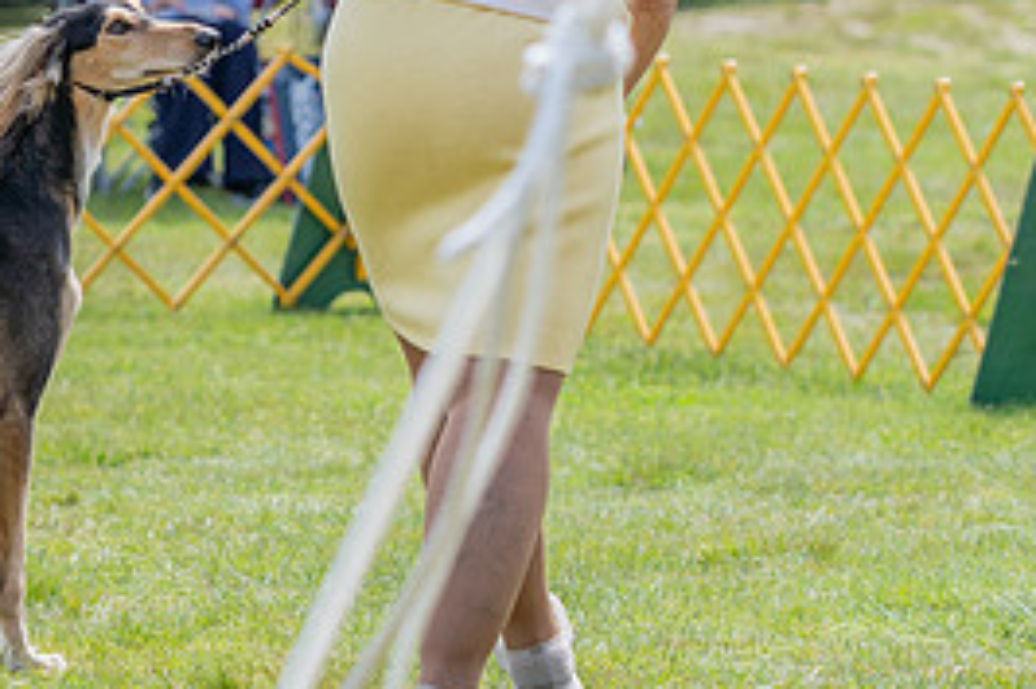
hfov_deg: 7.1
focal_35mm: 288
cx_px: -128
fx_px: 8283
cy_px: -74
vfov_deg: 4.8
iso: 160
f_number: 3.5
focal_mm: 98
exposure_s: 1/1000
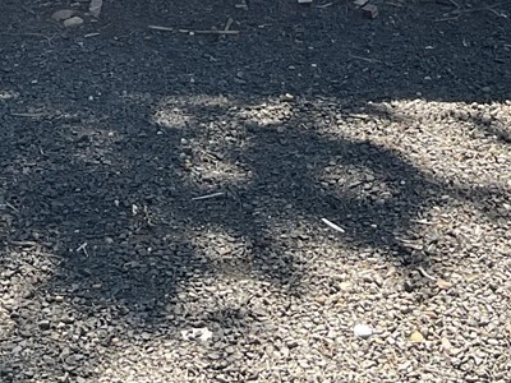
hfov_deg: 16.9
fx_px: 1712
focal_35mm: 116
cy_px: -366
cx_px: 184
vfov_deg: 11.6
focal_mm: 3
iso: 16
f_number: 1.8
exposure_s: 1/333
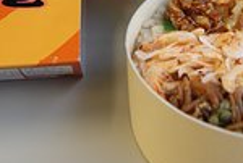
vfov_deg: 14.0
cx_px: 206
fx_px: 623
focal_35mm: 92
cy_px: -82
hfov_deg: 21.7
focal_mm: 18
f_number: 3.5
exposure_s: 1/30
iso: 320
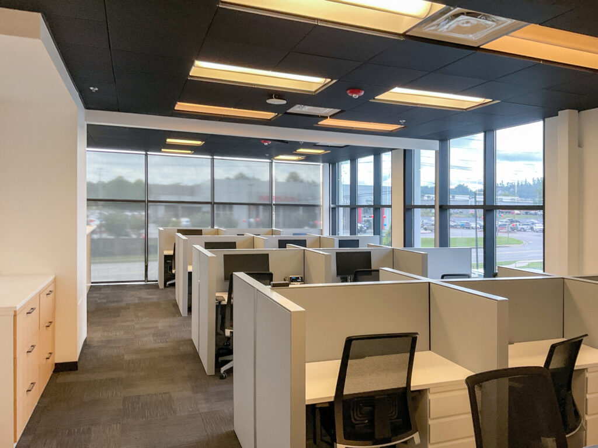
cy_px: 224
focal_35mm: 29
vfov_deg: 48.2
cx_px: 299
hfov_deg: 61.7
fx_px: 501
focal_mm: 3
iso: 64
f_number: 1.8
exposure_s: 1/60
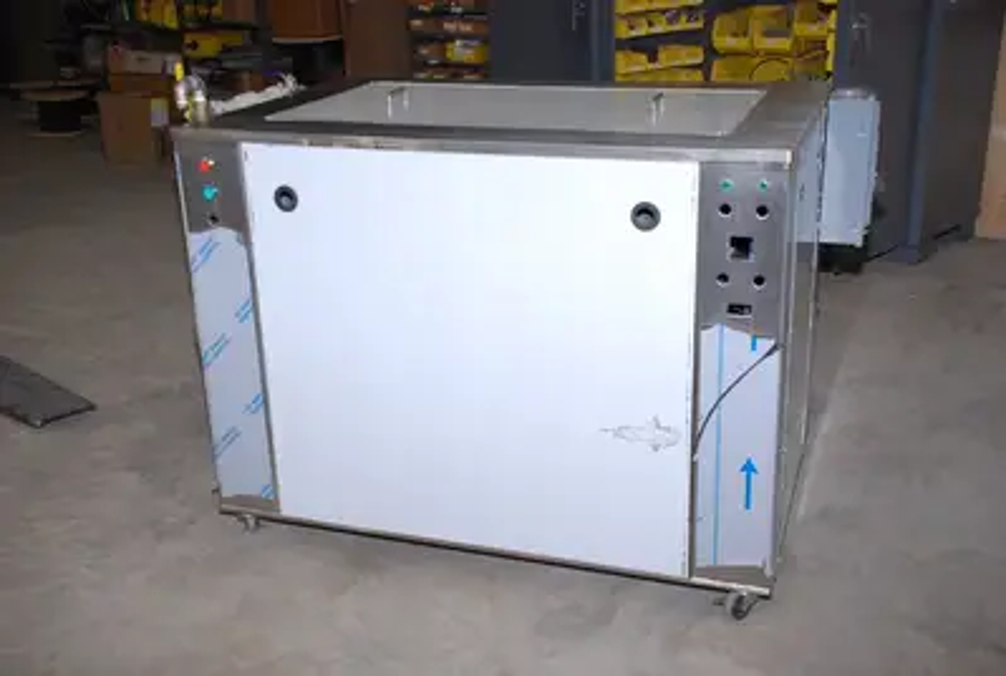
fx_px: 1176
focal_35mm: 42
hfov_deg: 46.3
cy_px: 338
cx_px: 503
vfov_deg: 32.1
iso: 400
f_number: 4
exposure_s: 1/60
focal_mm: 28
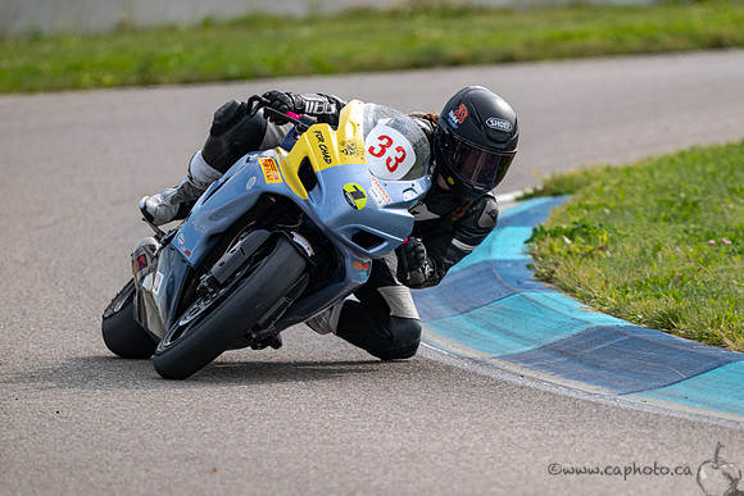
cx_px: 437
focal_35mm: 704
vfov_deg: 2.0
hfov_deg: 2.9
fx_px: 14557
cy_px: 276
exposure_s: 1/1250
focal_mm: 600
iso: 360
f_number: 6.3
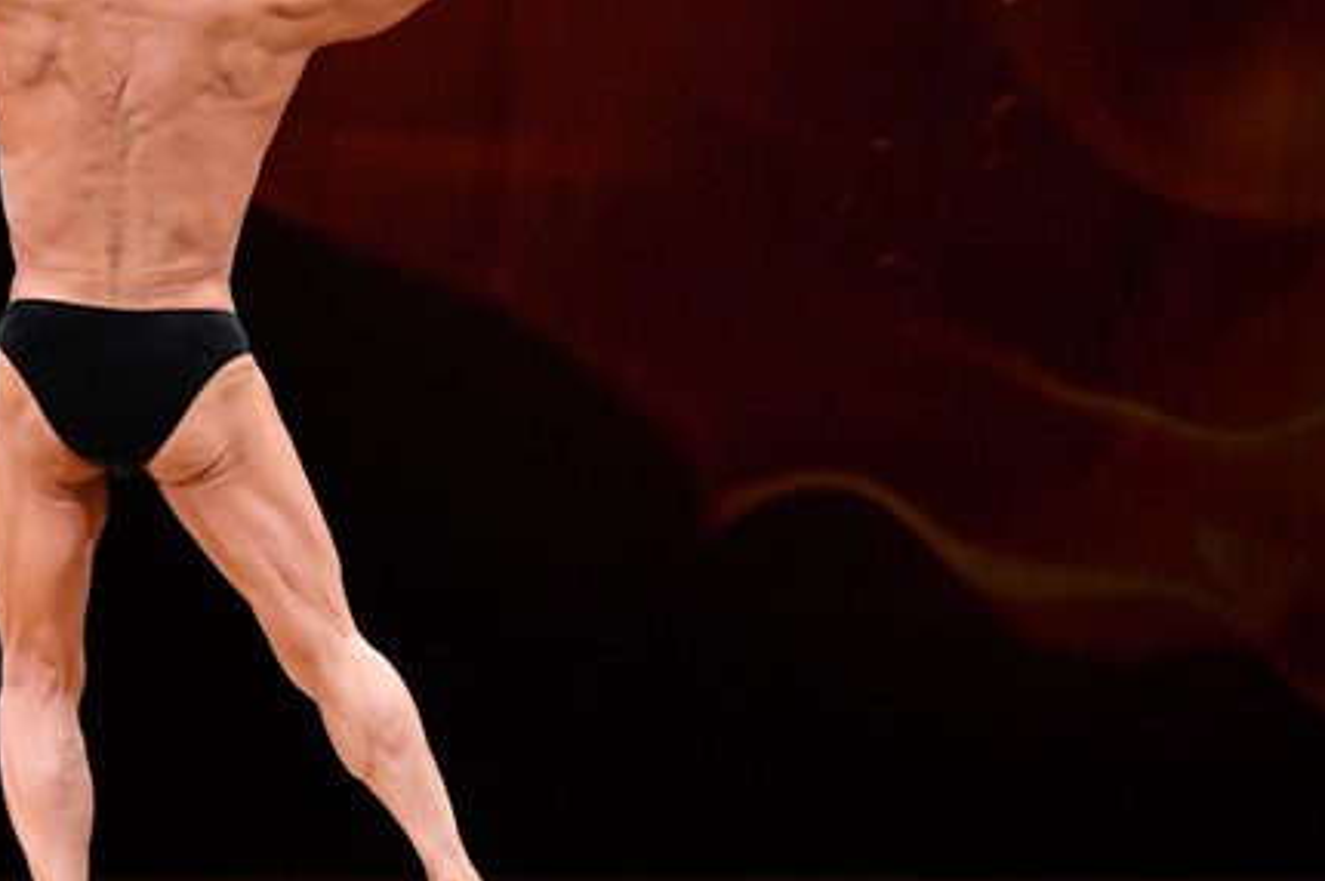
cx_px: 165
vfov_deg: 3.2
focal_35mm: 433
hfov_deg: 4.8
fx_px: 15924
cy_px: 323
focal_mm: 160
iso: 4000
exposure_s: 1/400
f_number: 5.6
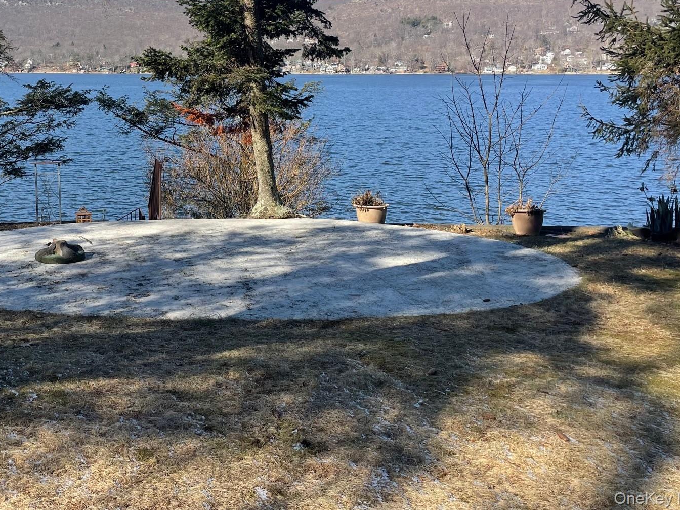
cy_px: 128
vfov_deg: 36.0
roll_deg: +0.3
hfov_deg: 46.8
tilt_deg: -4.1
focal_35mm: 39
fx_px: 766
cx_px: 207
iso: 32
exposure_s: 1/1949
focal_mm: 4.2
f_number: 1.6
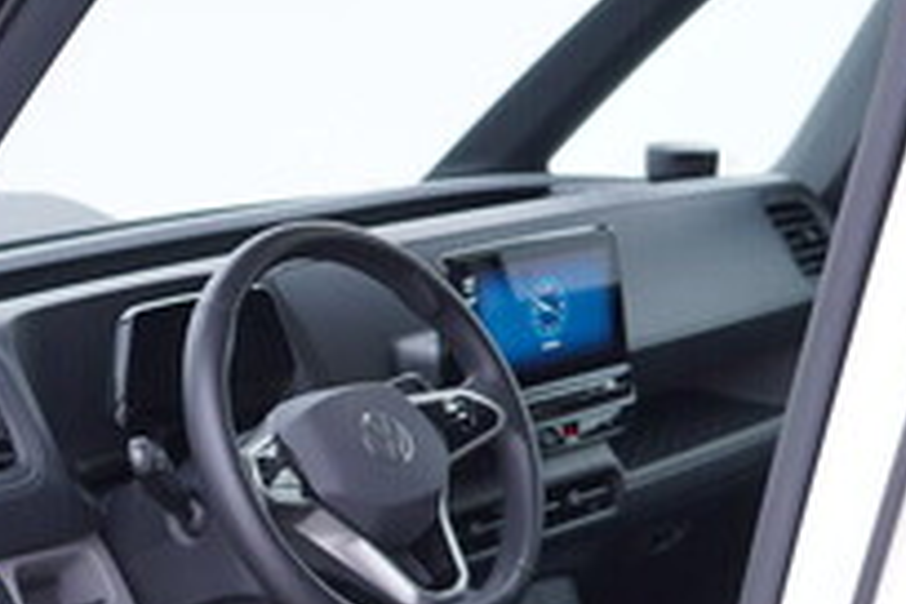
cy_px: 624
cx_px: 164
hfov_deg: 20.8
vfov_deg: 13.9
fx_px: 2441
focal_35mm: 97
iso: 125
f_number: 2.8
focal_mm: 24
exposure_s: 1/40
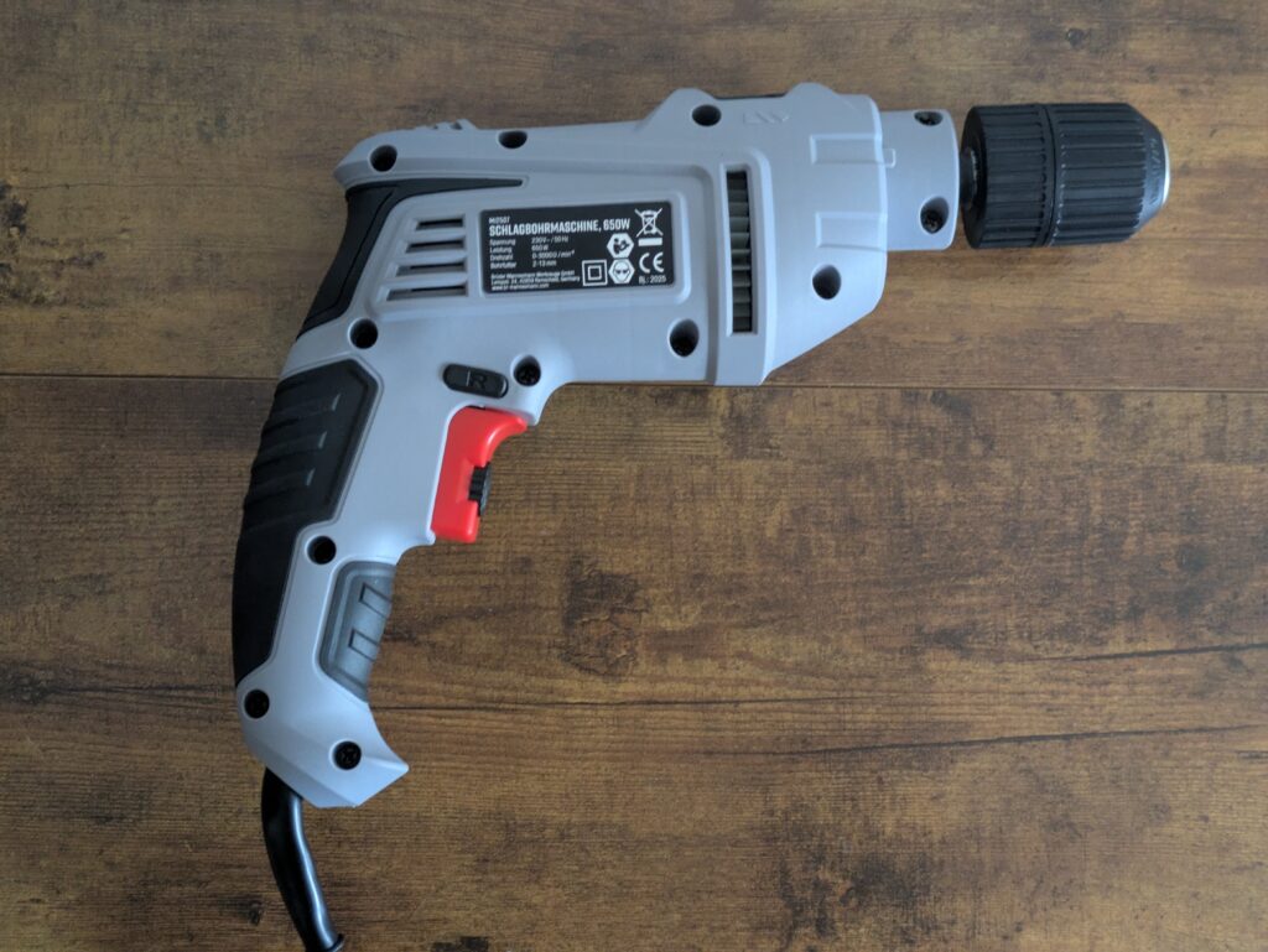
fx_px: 1869
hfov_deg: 37.5
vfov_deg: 28.6
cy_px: 476
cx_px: 634
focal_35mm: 51
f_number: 1.89
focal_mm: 5.43
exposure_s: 1/25
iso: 435
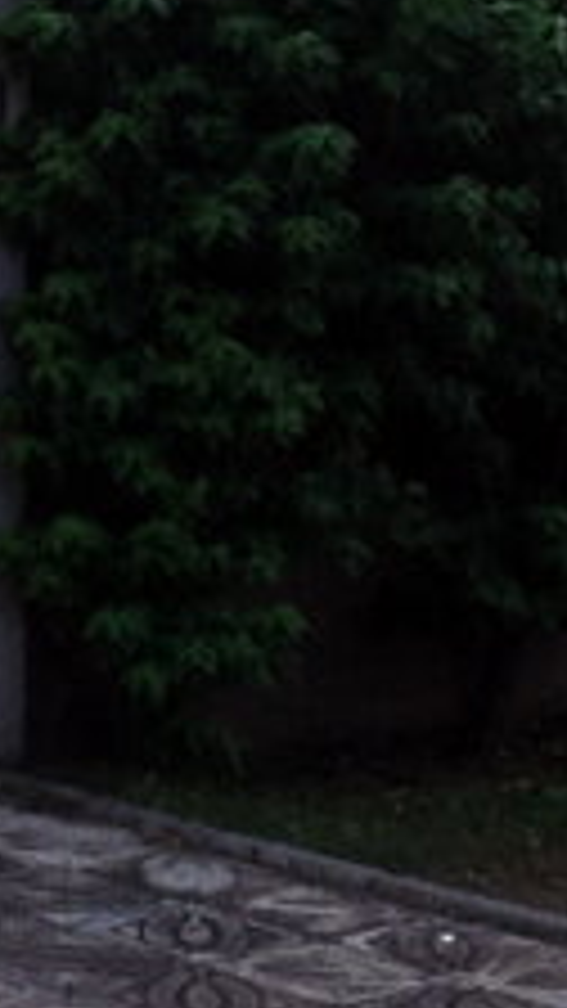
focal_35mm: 169
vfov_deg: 12.5
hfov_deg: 7.1
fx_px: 4517
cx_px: -144
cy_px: -63
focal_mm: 4.15
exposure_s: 1/124
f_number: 2.2
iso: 32
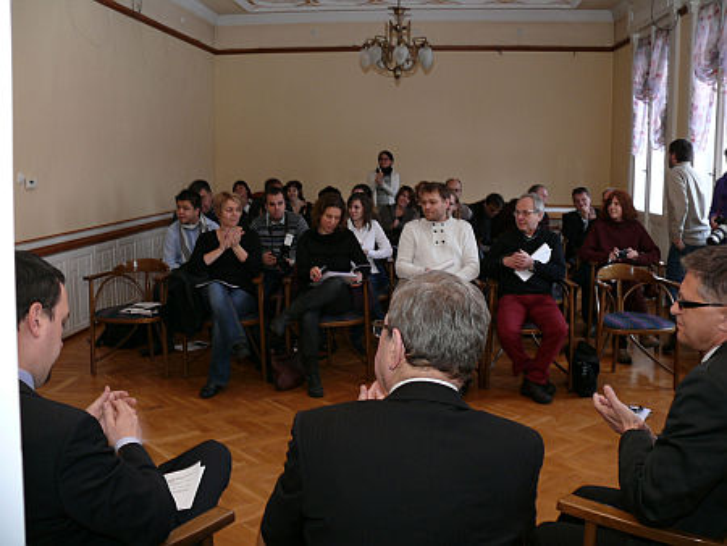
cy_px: 273
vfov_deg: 40.7
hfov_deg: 52.6
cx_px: 364
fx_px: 735
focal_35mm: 35
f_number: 2.8
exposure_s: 1/30
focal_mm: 7.4
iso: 100
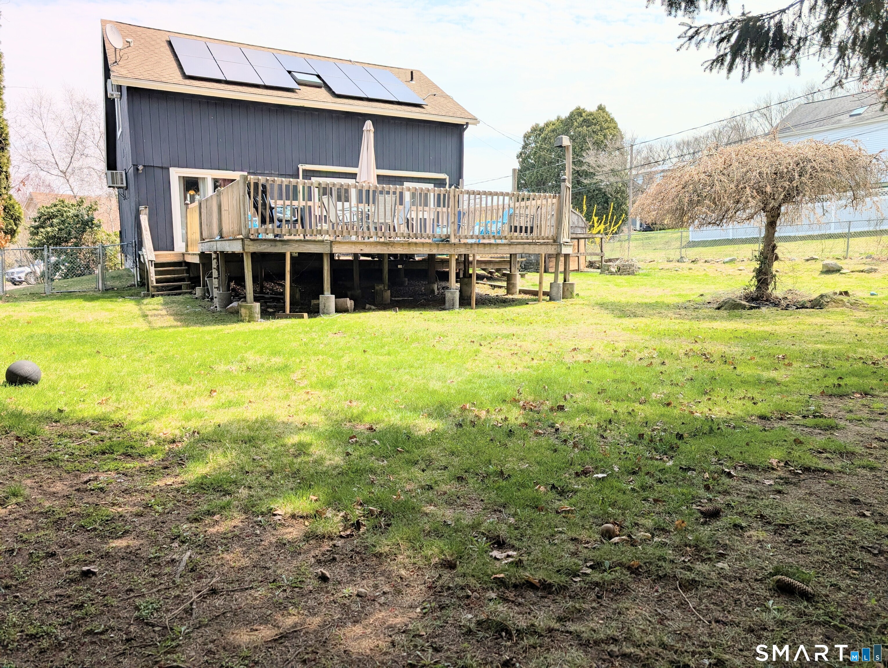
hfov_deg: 71.5
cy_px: 334
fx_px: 617
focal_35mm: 24
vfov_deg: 56.9
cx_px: 444
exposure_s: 1/1431
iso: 22
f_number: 1.68
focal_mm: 6.9
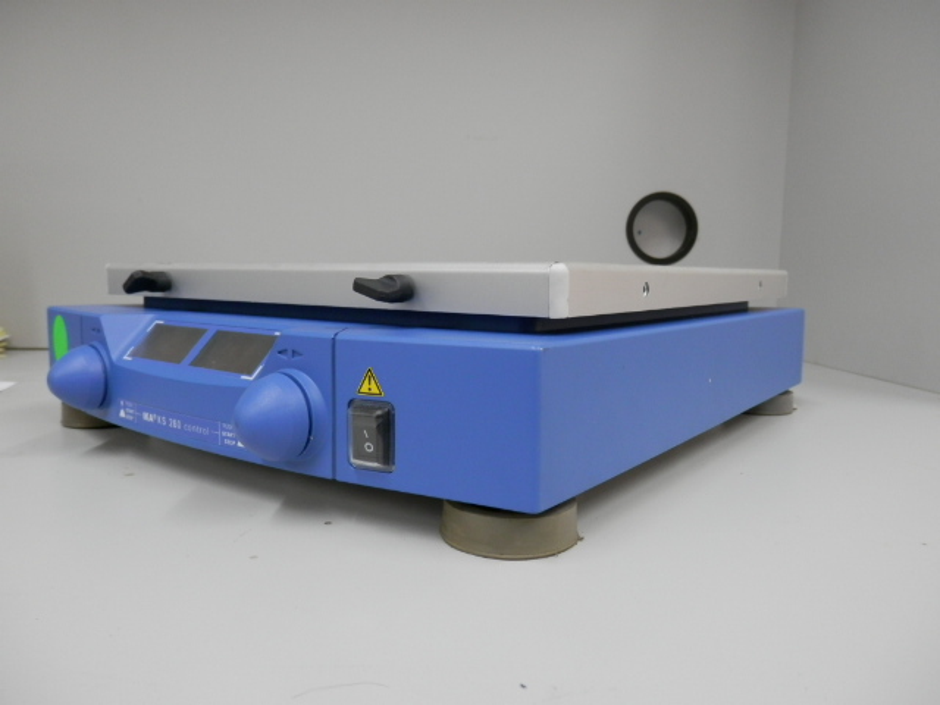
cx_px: 470
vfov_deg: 54.9
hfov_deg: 69.4
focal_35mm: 25
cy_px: 352
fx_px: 679
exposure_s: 1/30
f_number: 3
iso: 200
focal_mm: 4.5
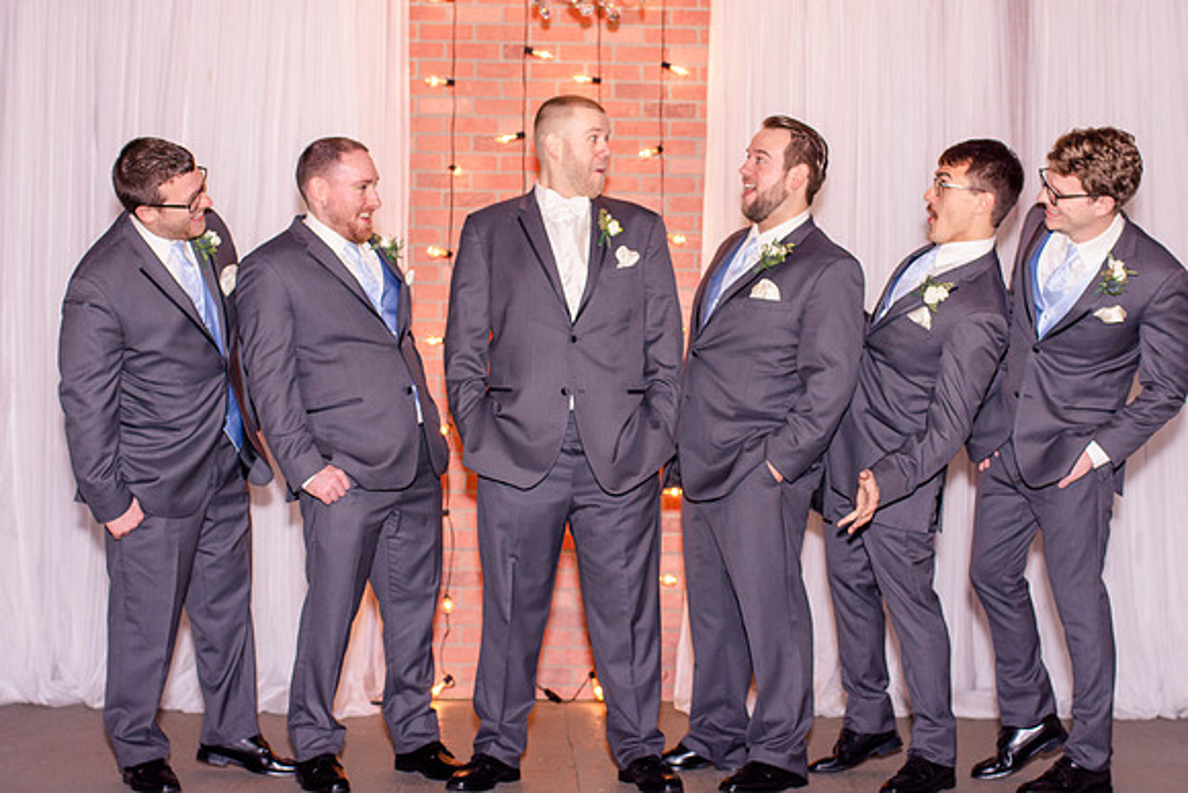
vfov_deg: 24.3
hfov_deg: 35.7
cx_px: 589
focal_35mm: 56
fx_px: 1842
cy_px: 396
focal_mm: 35
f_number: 2.8
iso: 250
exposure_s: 1/250
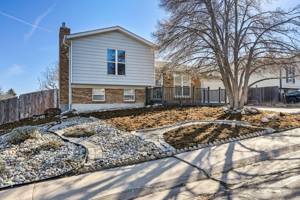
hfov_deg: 74.7
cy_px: 107
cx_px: 146
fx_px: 196
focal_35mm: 24
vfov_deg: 53.9
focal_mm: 20.5
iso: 400
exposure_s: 1/320
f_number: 10
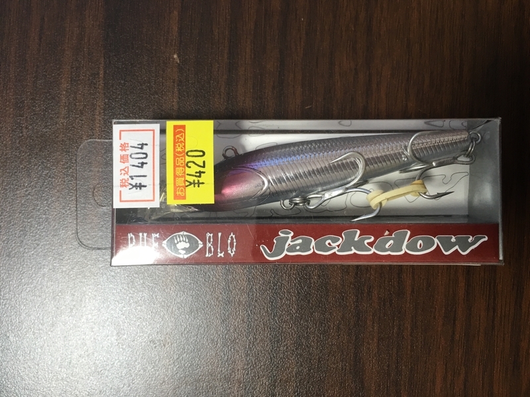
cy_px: 198
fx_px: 444
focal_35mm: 29
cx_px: 265
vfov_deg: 48.2
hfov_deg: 61.7
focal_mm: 4.15
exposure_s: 1/30
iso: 80
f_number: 2.2
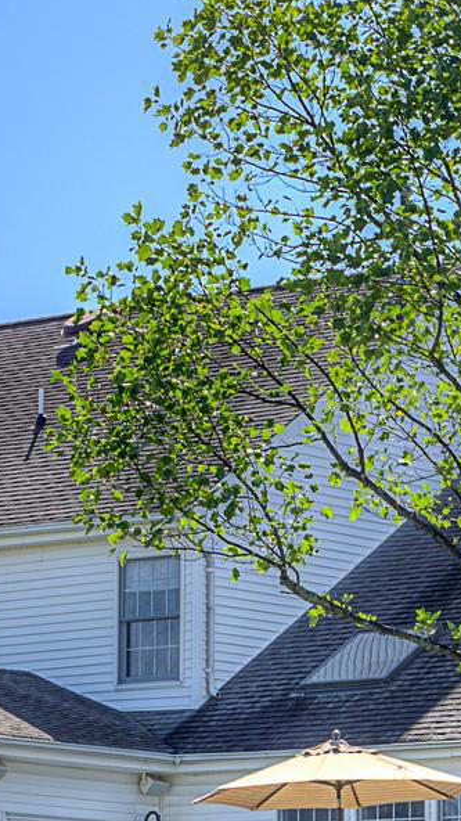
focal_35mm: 181
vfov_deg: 11.8
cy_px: 827
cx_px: 537
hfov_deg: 6.7
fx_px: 3938
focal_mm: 50
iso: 100
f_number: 8
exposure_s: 1/160
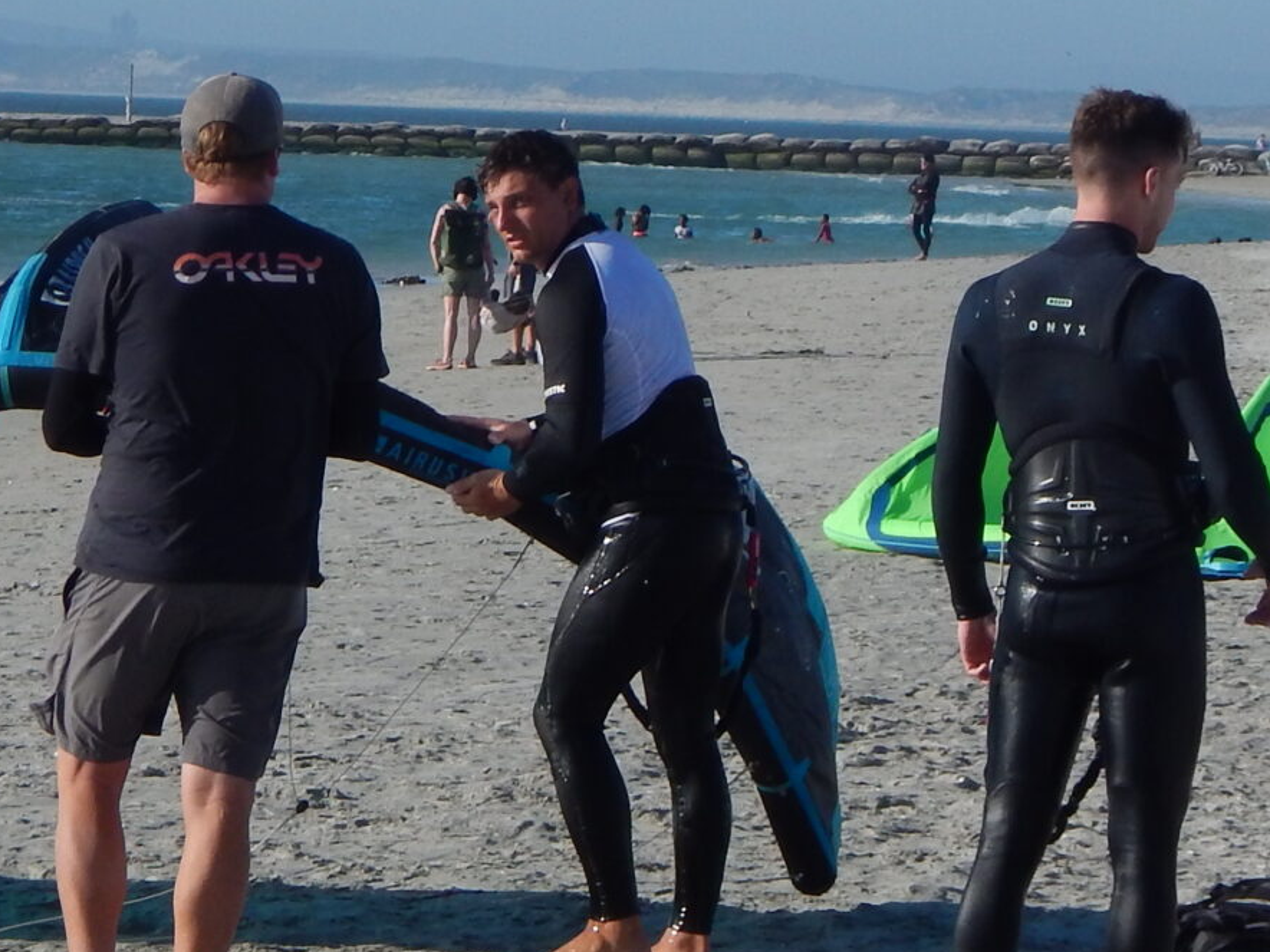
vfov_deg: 6.7
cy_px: 75
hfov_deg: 9.0
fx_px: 8071
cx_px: 789
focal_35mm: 220
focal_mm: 13.5
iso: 125
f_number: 4.2
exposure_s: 1/1250
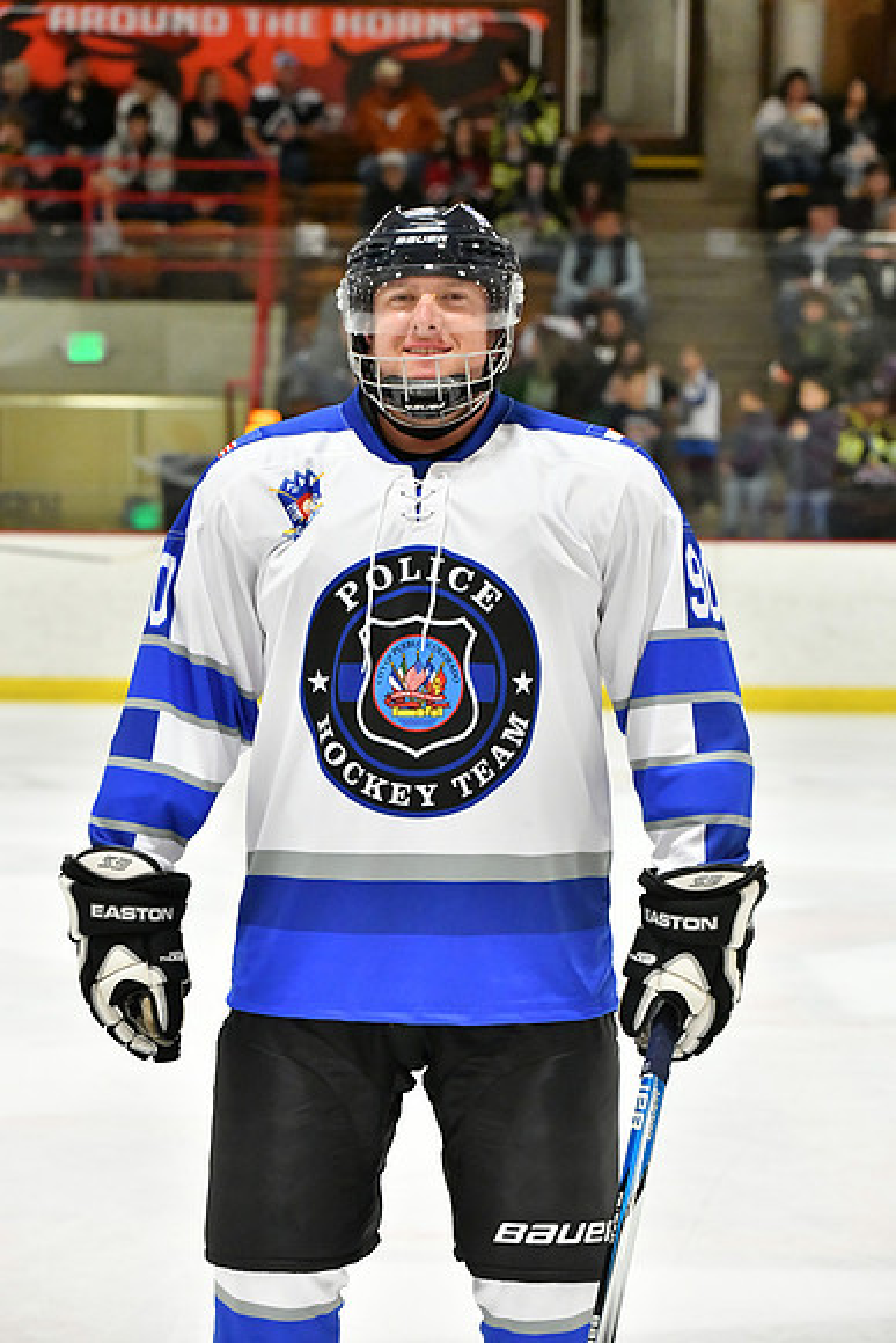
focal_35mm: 102
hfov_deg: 13.4
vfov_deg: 20.0
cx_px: 448
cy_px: 672
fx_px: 3805
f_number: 5
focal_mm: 102
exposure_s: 1/400
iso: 11400
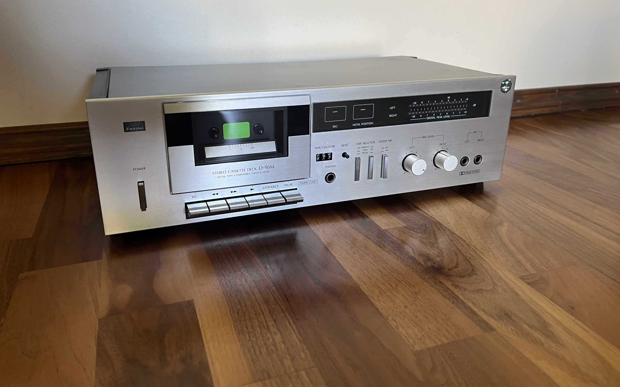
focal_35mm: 28
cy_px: 168
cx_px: 305
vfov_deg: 44.4
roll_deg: -0.1
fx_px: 473
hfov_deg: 66.5
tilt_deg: -20.2
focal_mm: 5.1
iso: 160
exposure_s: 1/60
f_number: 1.6
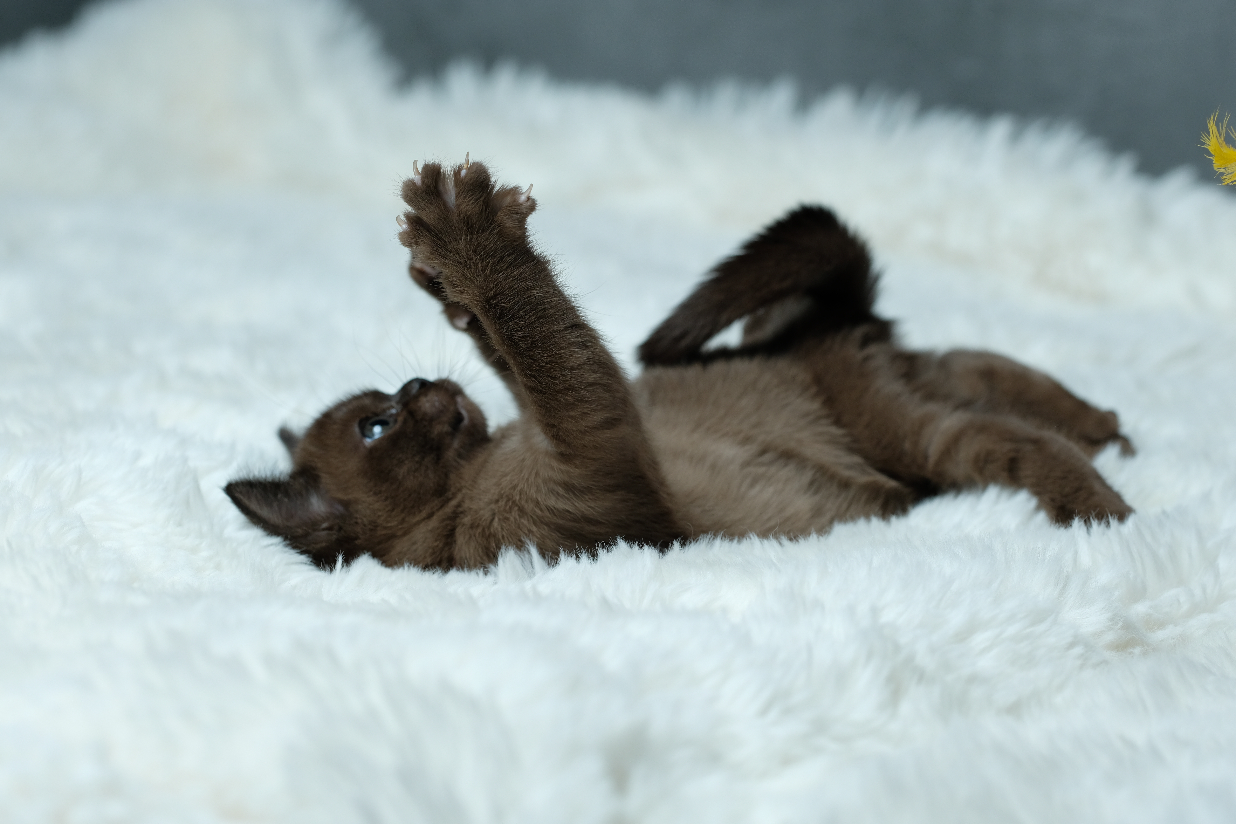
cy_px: 412
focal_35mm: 135
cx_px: 618
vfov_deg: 10.2
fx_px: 4635
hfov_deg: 15.2
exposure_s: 1/250
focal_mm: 90
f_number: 4
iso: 800
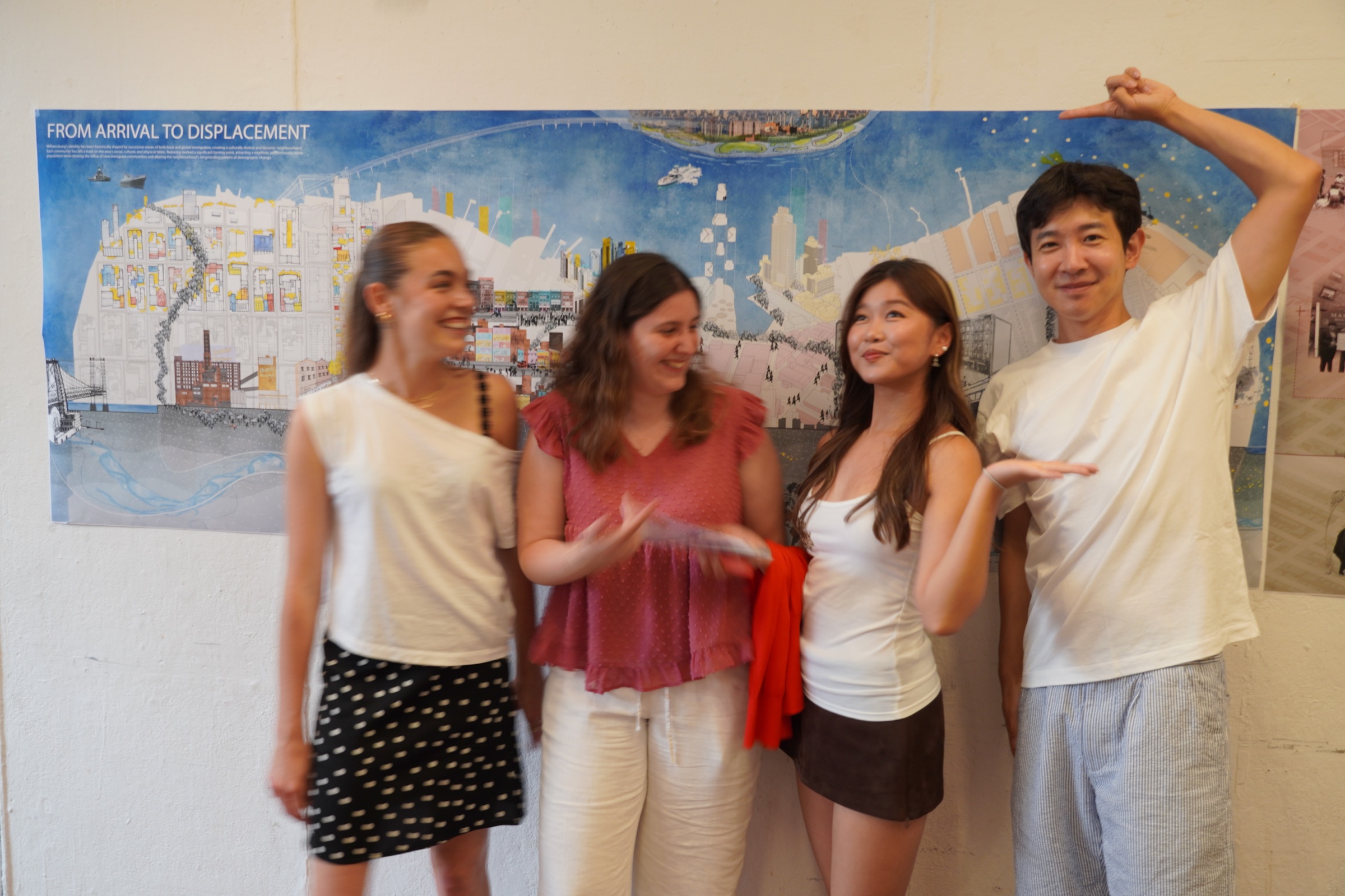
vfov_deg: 36.9
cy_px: 448
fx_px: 1345
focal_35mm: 36
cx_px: 672
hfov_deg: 53.1
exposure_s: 1/15
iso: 160
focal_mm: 24
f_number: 5
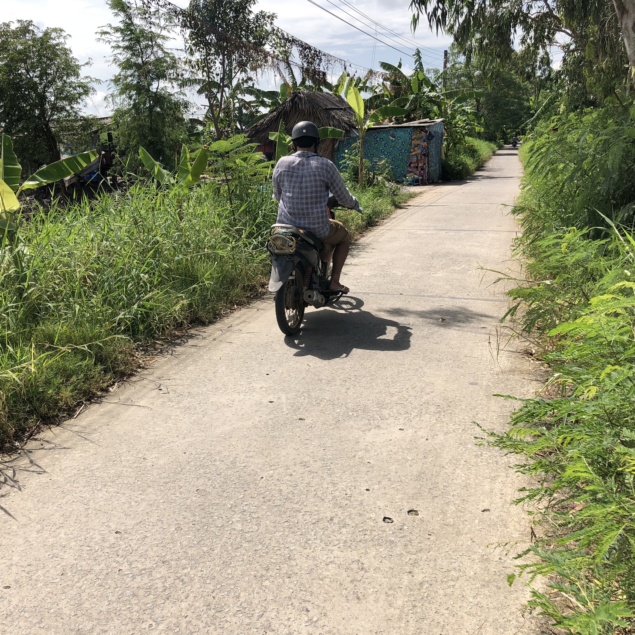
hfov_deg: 48.4
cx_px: 282
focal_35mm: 34
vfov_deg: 48.5
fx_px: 706
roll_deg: +1.3
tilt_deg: -14.0
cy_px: 319
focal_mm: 4
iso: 20
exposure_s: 1/2000
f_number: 1.8
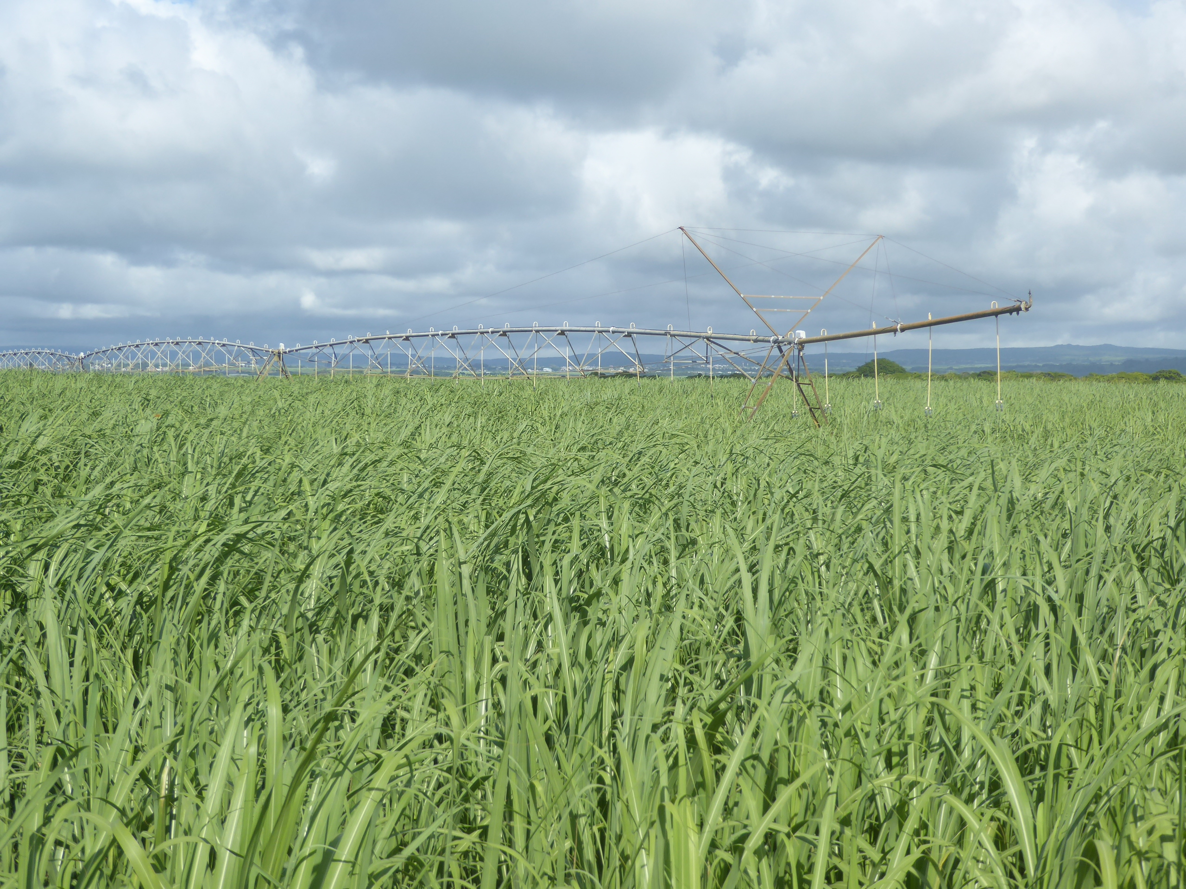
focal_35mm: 65
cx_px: 593
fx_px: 2227
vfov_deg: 22.6
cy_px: 444
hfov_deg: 29.8
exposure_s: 1/640
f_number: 4.3
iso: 80
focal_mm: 10.9
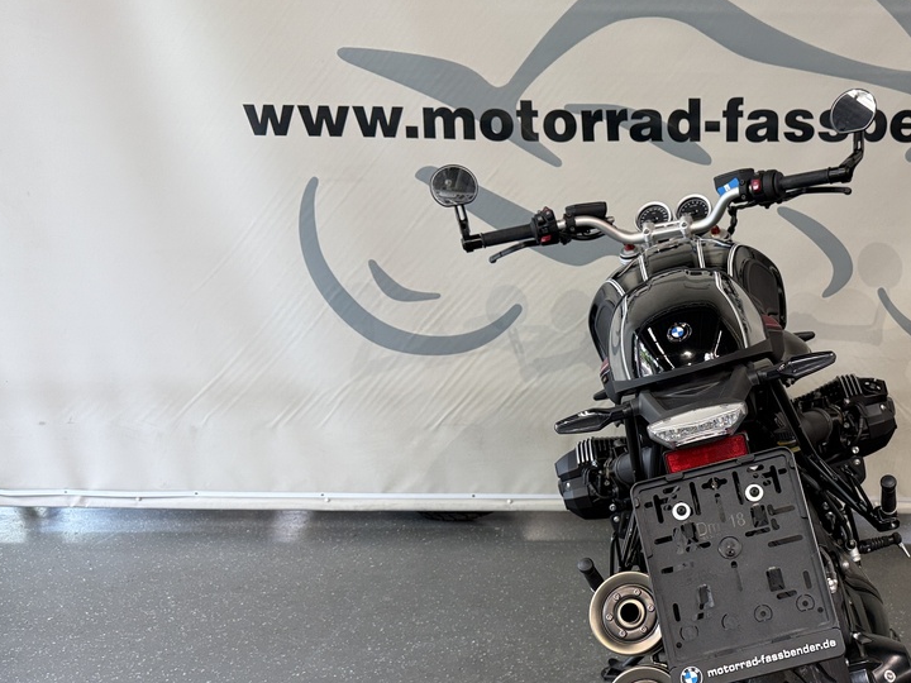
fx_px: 1053
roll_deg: -0.9
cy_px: 422
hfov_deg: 44.8
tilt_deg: -11.2
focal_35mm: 40
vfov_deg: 35.8
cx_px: 707
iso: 100
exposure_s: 1/100
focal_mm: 6.76
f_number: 1.78
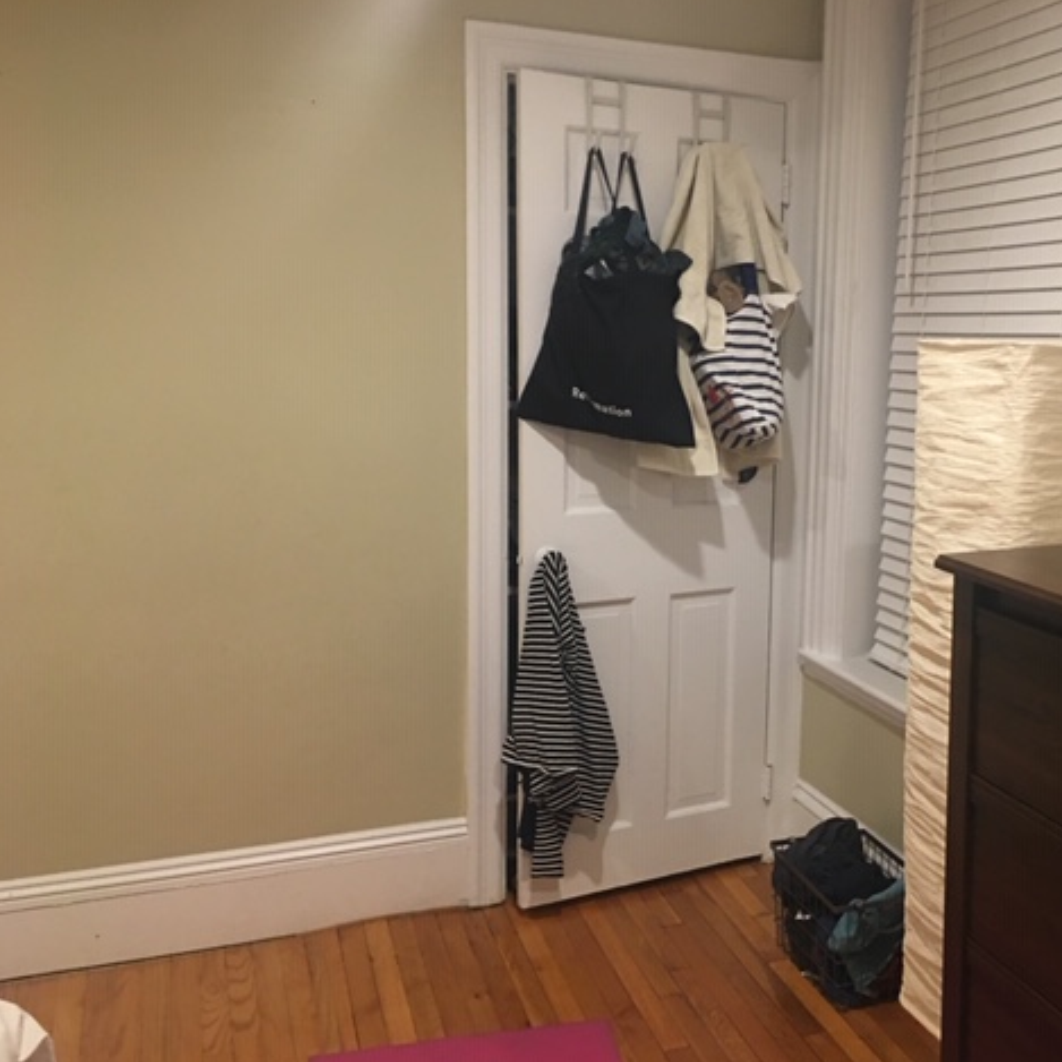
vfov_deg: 47.2
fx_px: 1215
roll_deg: -1.6
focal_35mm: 35
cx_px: 706
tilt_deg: -8.1
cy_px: 530
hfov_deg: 46.5
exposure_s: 1/8
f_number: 2.2
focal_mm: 4.15
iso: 80
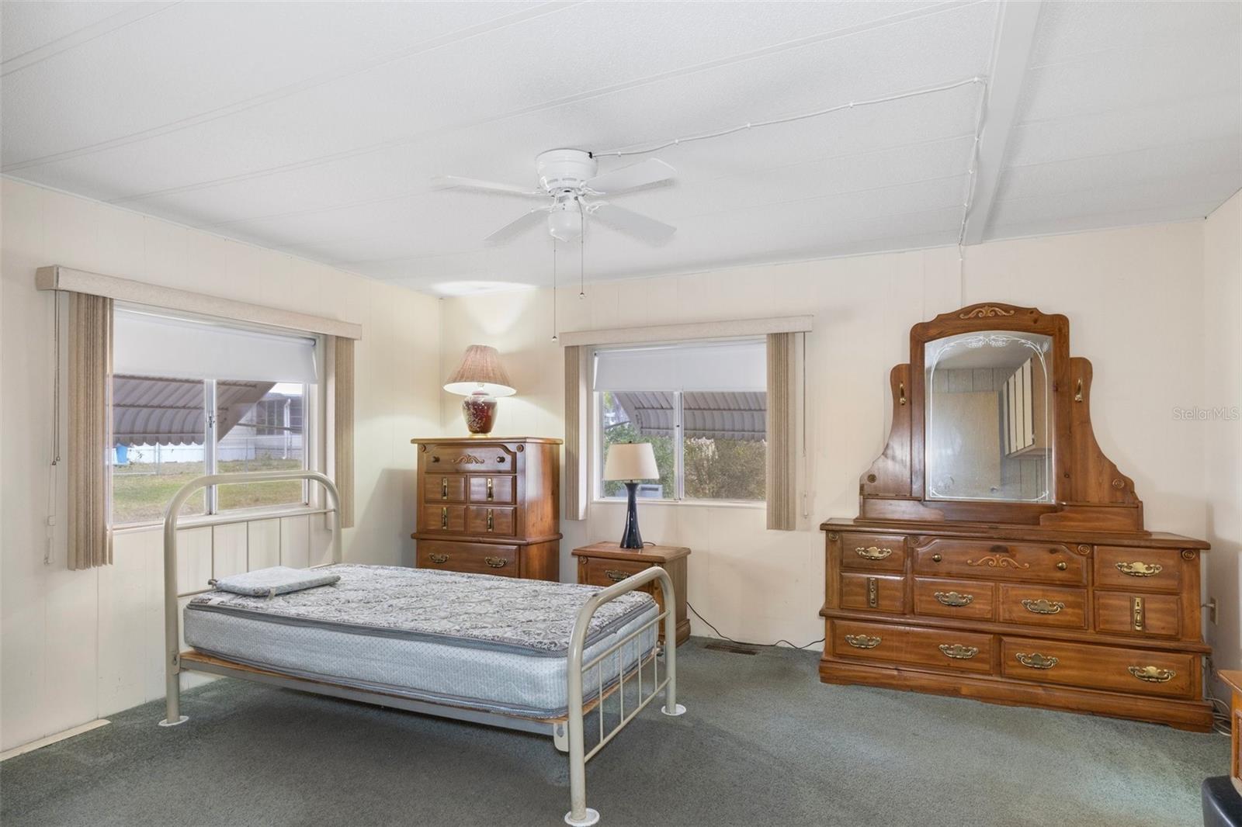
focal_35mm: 20
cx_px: 621
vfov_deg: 63.2
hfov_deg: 85.4
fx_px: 673
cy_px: 414
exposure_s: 6
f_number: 8
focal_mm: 13
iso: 320
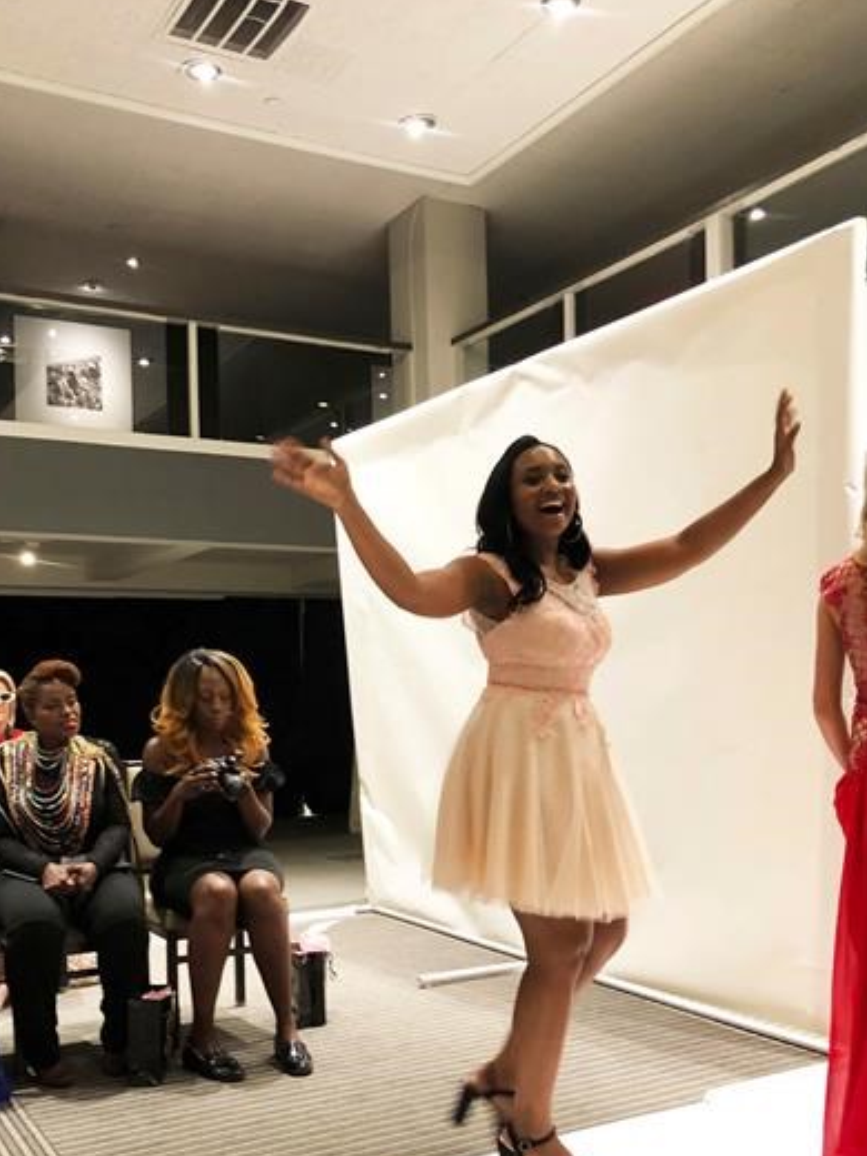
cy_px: 696
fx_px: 1169
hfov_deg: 40.5
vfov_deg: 52.3
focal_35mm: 35
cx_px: 353
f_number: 1.8
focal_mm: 4
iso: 200
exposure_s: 1/40
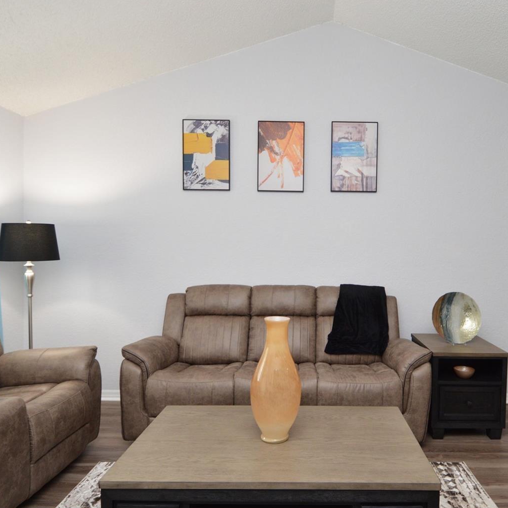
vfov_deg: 65.0
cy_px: 261
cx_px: 308
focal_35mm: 24
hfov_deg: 64.4
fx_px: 398
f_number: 4
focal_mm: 12
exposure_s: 1/60
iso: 720
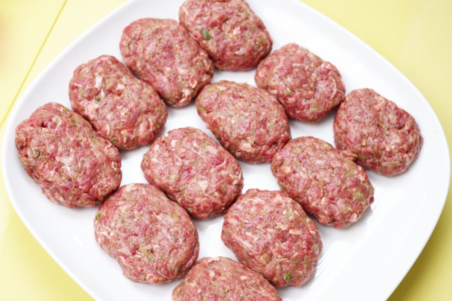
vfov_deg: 25.5
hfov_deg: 37.5
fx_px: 665
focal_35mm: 53
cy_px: 150
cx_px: 226
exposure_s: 1/8
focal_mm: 53
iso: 100
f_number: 11
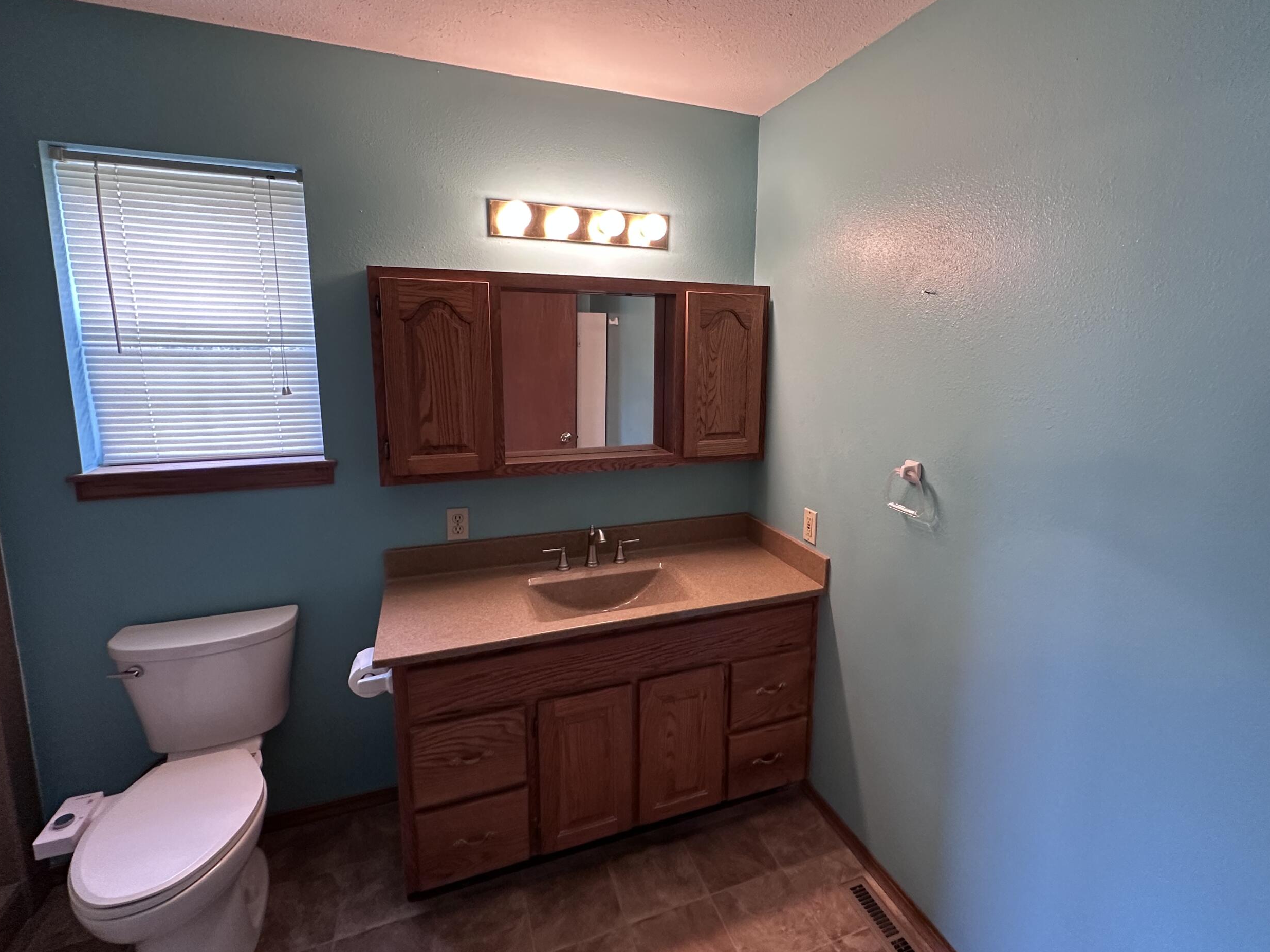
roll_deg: -1.3
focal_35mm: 17
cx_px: 682
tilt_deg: -8.6
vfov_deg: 74.6
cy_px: 435
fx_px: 624
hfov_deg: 90.9
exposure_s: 1/60
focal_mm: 2.22
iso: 200
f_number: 2.2
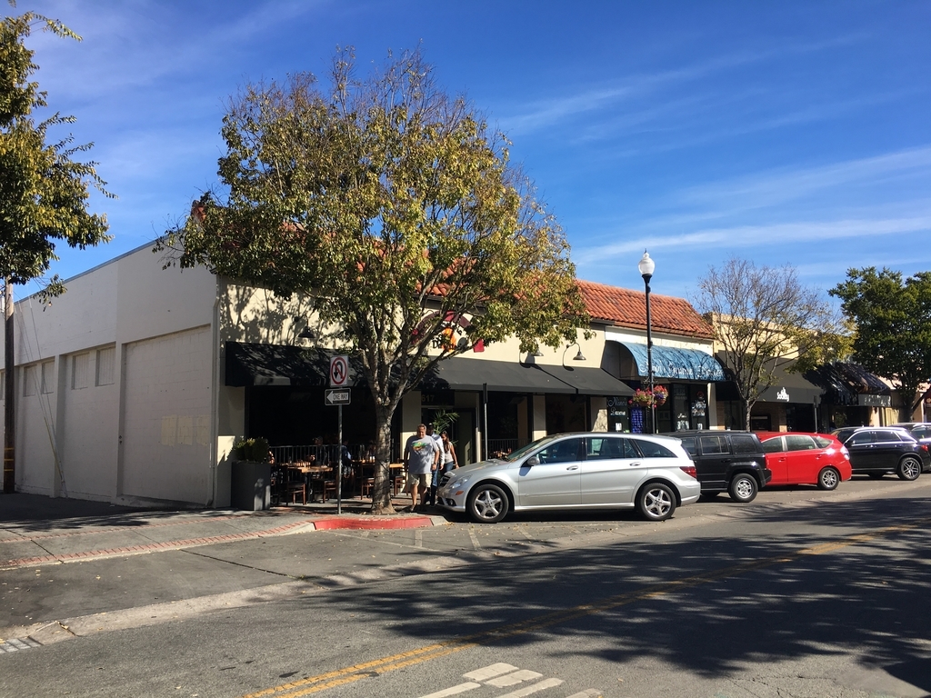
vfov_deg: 48.2
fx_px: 780
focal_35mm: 29
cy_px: 349
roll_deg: -0.3
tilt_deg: +6.3
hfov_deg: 61.7
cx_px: 466
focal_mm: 4.15
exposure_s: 1/1115
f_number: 2.2
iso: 25
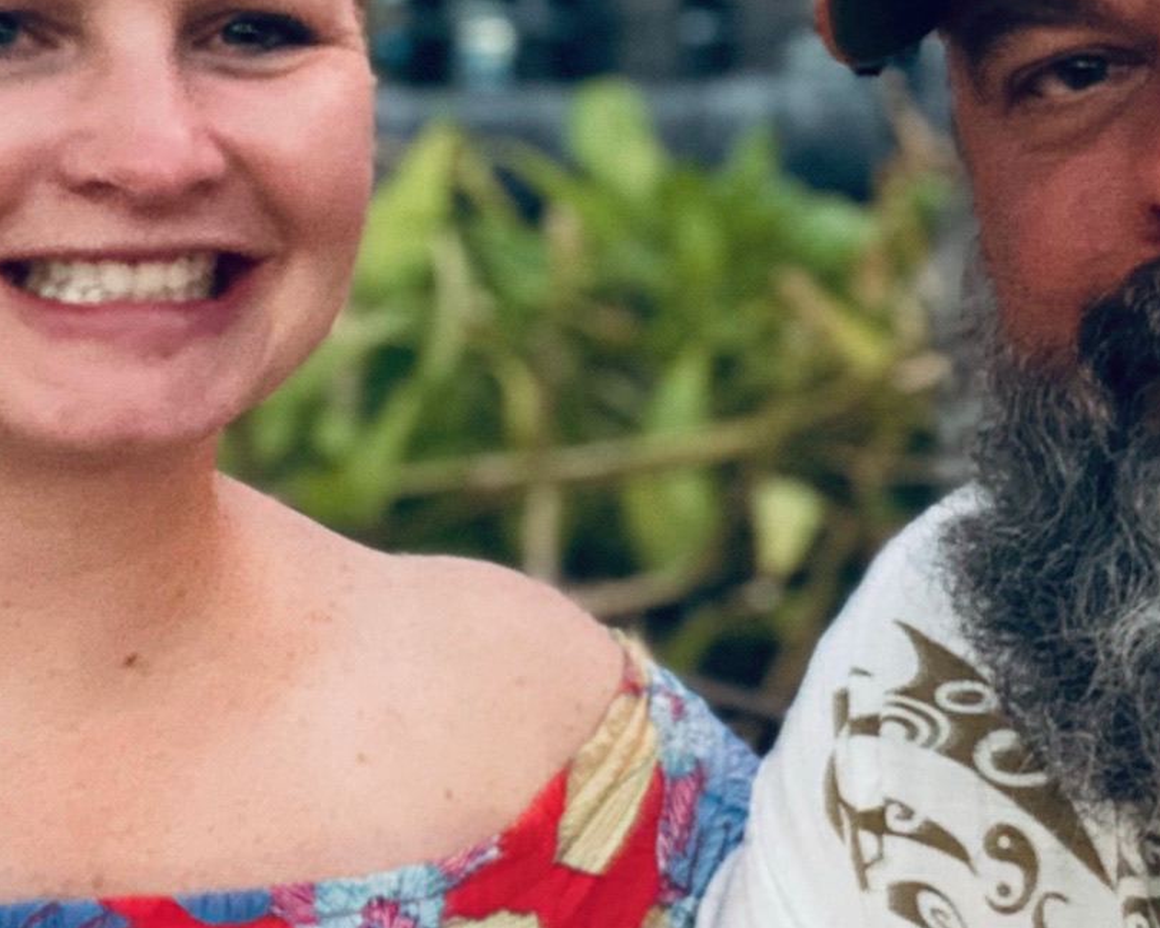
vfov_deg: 20.5
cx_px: 699
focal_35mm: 74
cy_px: 218
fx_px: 2541
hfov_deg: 25.7
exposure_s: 1/17
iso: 640
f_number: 2.2
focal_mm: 2.71
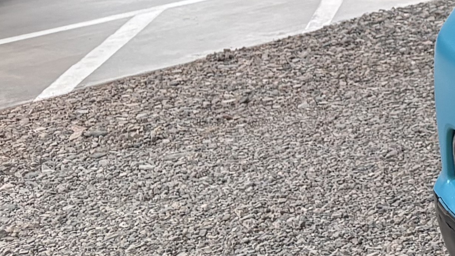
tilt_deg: -5.5
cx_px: 1040
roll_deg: +0.2
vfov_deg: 8.9
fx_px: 1604
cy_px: -129
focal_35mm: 133
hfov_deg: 12.9
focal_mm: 5.96
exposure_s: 1/490
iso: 50
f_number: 1.6
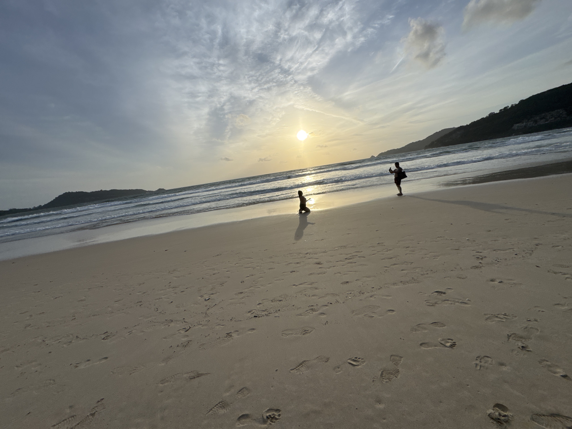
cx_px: 286
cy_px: 214
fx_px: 231
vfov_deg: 85.7
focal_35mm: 14
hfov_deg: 102.1
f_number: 2.2
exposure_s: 1/3717
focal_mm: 2.22
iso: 40
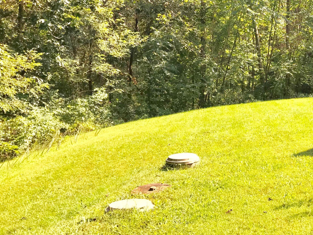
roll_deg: +0.2
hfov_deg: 35.9
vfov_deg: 28.4
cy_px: 87
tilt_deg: -3.1
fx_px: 461
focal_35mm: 51
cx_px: 263
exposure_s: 1/1277
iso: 20
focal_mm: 3.99
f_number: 1.8
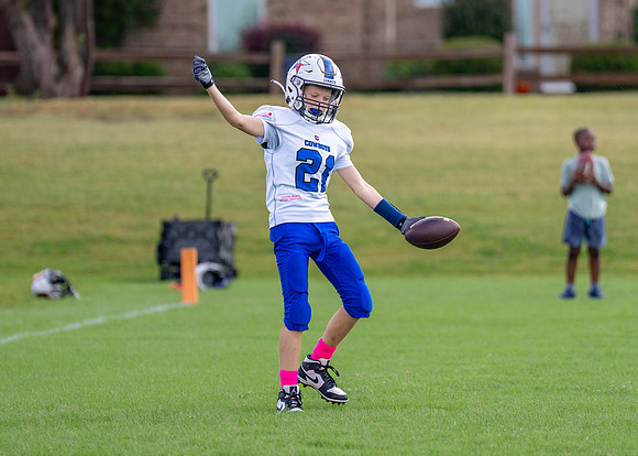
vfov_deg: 4.0
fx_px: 6574
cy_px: 189
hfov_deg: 5.6
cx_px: 325
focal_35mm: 363
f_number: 2.8
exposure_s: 1/2500
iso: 400
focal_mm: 200
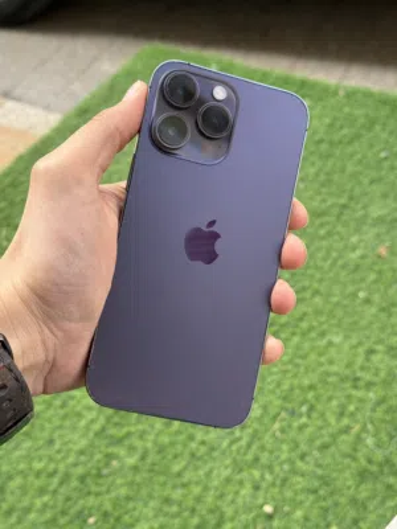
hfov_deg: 30.3
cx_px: 198
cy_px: 264
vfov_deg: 39.7
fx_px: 734
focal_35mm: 48
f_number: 1.78
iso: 80
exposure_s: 1/379
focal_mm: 6.76
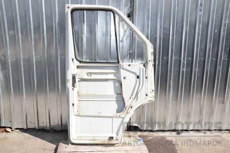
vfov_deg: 40.0
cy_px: 76
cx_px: 115
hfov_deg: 57.2
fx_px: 211
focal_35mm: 33
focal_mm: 22
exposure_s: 1/200
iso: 800
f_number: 25
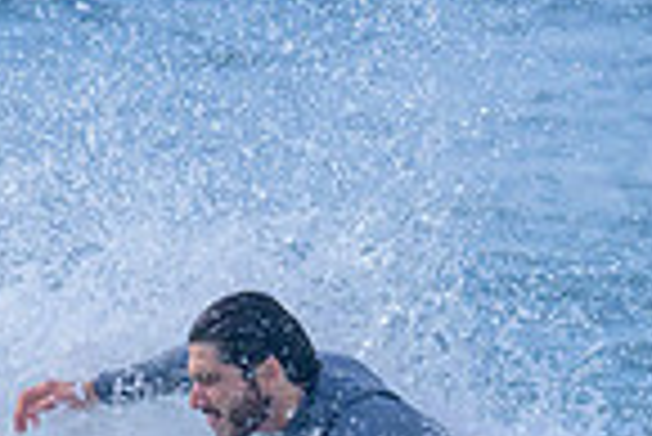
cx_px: 401
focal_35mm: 2515
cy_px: 518
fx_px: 45594
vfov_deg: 0.5
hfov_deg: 0.8
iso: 800
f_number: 10
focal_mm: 470
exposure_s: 1/2000
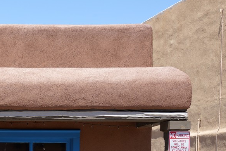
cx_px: -141
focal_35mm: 96
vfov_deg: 13.9
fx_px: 603
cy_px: 179
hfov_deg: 18.2
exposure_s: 1/160
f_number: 9
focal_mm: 28
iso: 100
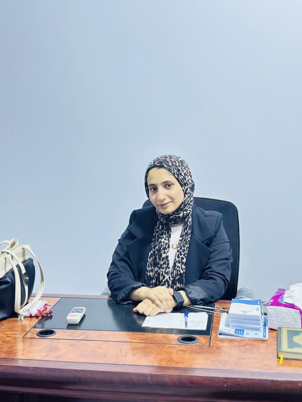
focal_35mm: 48
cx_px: 151
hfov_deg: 30.3
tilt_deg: -6.6
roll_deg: +0.5
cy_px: 201
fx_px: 558
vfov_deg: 39.7
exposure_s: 1/50
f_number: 1.78
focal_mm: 6.86
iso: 320
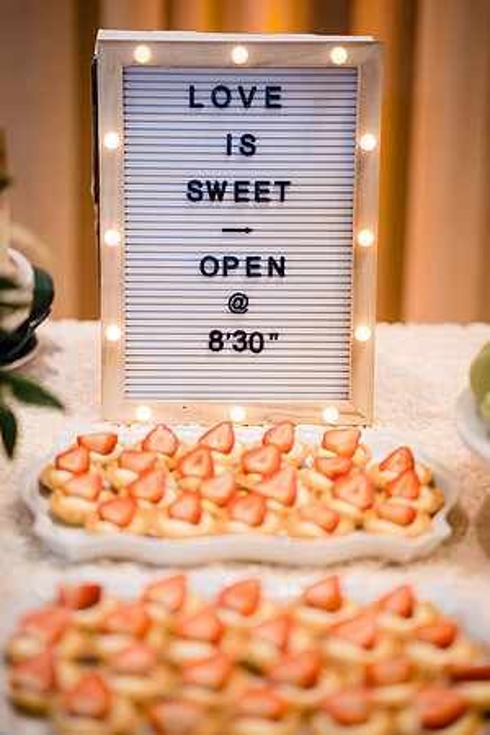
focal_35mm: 85
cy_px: 368
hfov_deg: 16.1
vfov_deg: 23.9
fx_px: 1735
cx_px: 245
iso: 500
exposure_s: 1/100
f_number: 1.8
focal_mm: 85
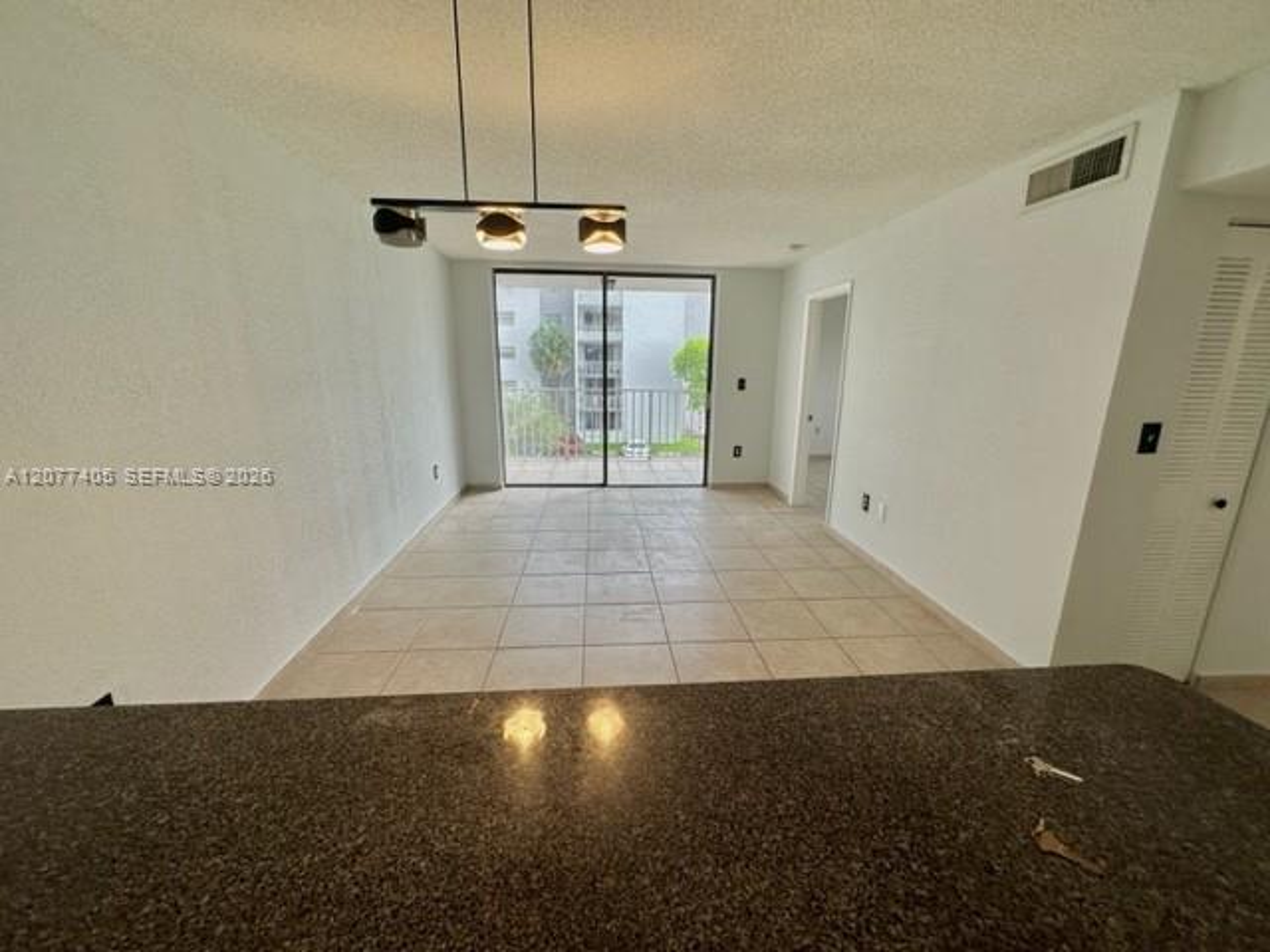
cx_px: 635
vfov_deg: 85.7
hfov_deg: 102.1
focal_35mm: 14
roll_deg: -0.7
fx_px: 514
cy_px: 476
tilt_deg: -13.3
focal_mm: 2.22
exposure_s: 1/120
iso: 80
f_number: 2.2
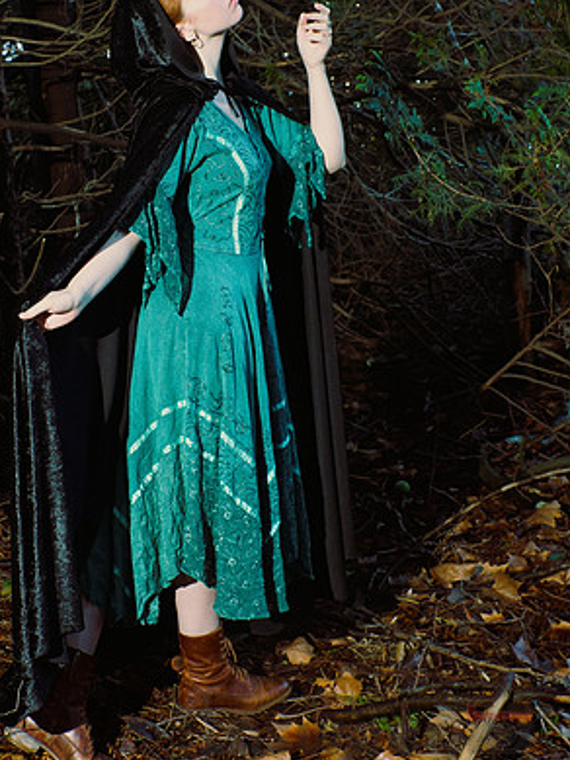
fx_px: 878
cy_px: 363
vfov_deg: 46.8
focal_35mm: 40
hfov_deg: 36.0
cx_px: 279
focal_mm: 24
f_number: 5
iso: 400
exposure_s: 1/60
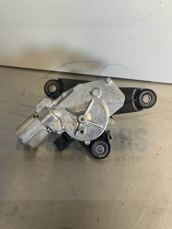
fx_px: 172
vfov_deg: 67.3
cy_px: 114
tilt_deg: -52.0
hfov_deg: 53.1
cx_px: 86
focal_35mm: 26
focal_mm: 5.1
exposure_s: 1/50
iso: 200
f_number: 1.6
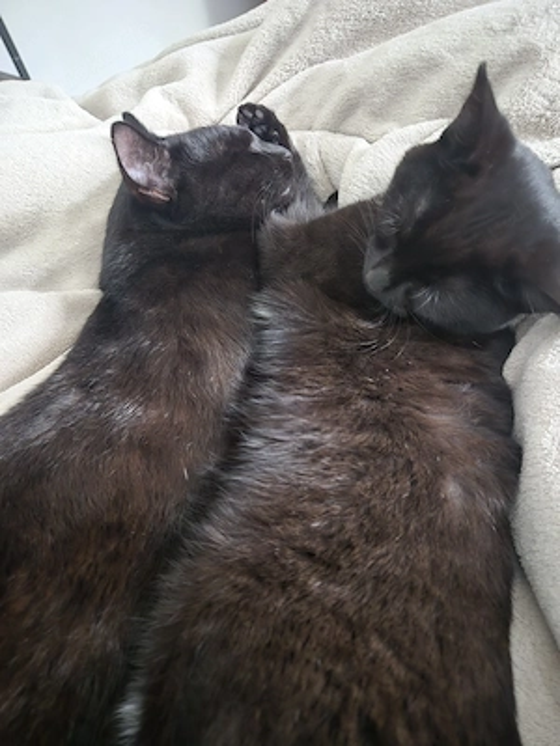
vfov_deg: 73.9
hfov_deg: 58.9
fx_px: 496
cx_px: 280
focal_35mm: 23
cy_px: 373
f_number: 1.8
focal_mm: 5.4
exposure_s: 1/16.7
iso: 3200
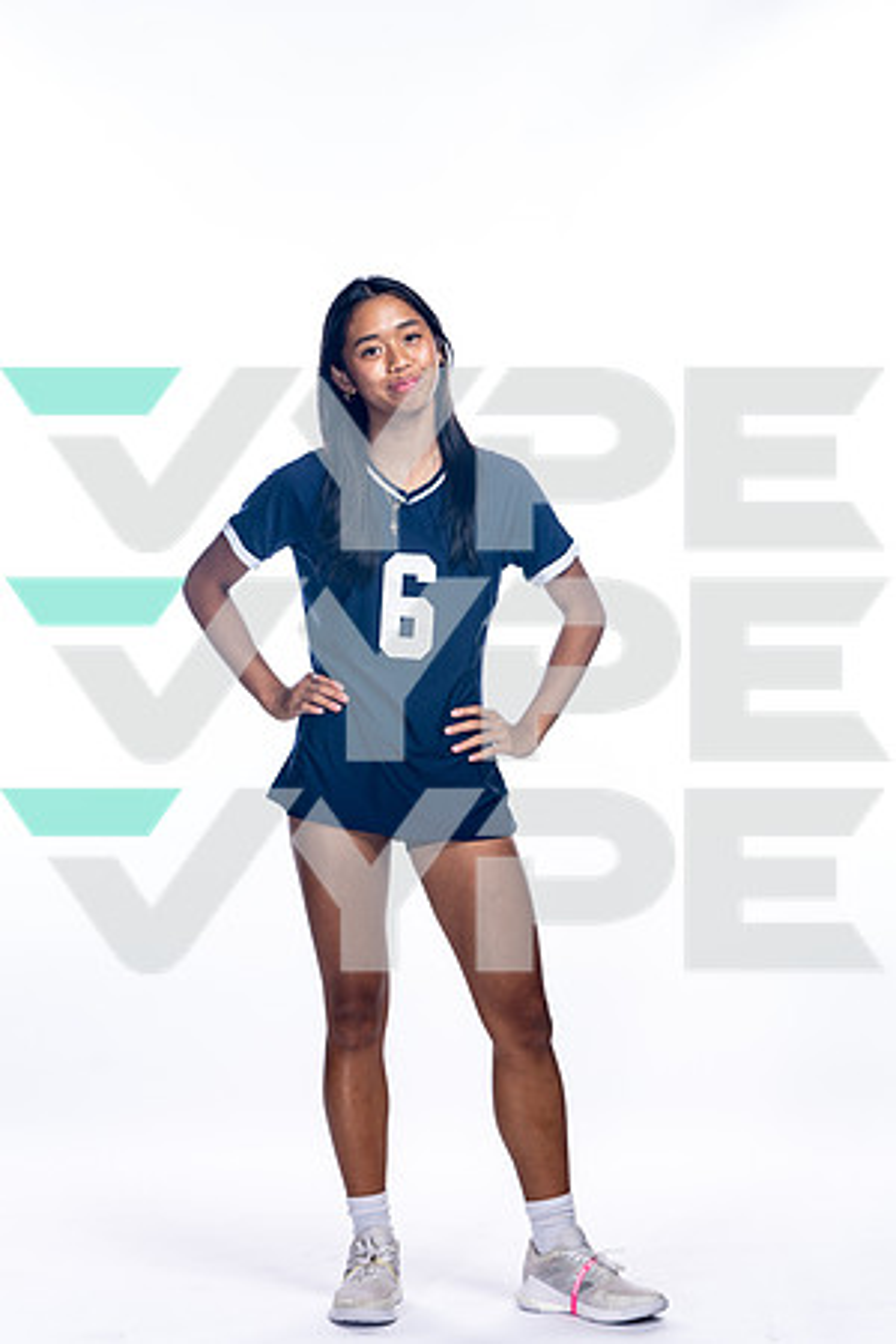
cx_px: 448
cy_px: 672
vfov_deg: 18.9
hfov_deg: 12.7
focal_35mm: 108
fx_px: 4032
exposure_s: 1/250
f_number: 5.6
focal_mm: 108
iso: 400
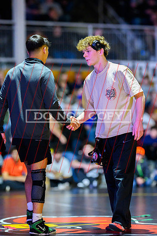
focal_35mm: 135
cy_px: 118
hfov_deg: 10.2
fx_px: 883
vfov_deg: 15.2
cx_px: 78
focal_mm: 135
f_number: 2
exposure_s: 1/320
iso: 8000
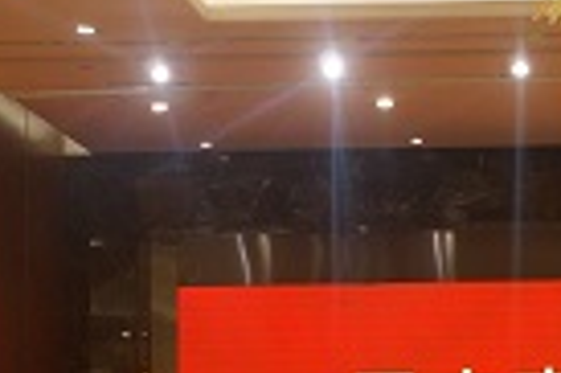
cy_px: 633
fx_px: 2381
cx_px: 667
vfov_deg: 8.6
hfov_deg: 13.1
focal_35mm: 153
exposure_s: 1/60
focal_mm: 28
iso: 800
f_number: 4
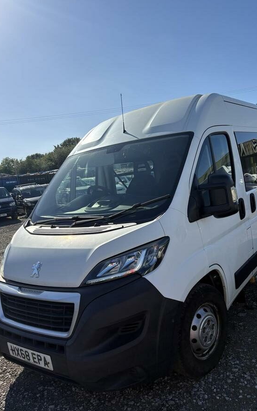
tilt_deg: -1.1
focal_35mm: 28
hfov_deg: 44.3
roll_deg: +8.5
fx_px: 314
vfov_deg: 66.5
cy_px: 205
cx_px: 151
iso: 50
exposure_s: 1/4329
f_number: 1.6
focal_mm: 5.96
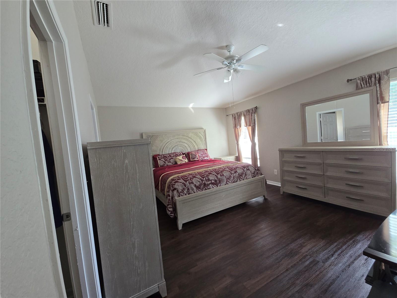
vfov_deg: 89.9
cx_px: 198
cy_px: 149
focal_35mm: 13
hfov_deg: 106.2
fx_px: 149
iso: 250
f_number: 2.2
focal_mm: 2.2
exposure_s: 1/100
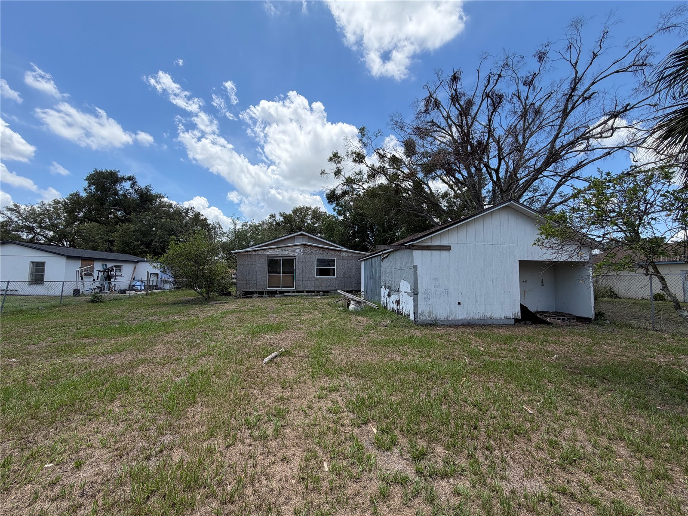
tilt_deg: +3.0
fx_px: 278
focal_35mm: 14
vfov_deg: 85.7
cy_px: 258
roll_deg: -1.0
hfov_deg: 102.1
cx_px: 344
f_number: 2.2
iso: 25
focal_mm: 2.22
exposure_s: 1/770
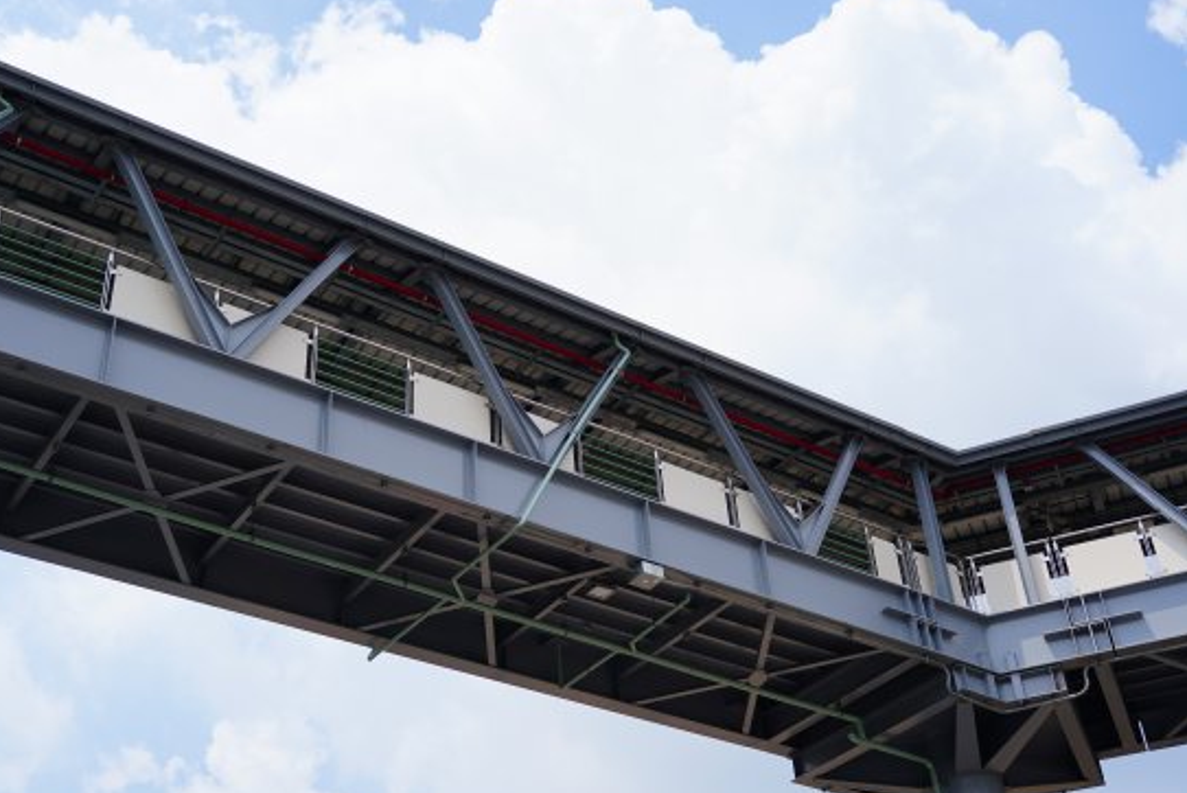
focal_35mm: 44
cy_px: 427
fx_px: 1451
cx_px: 519
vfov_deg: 30.5
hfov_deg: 44.4
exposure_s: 1/1250
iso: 100
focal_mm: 39
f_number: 4
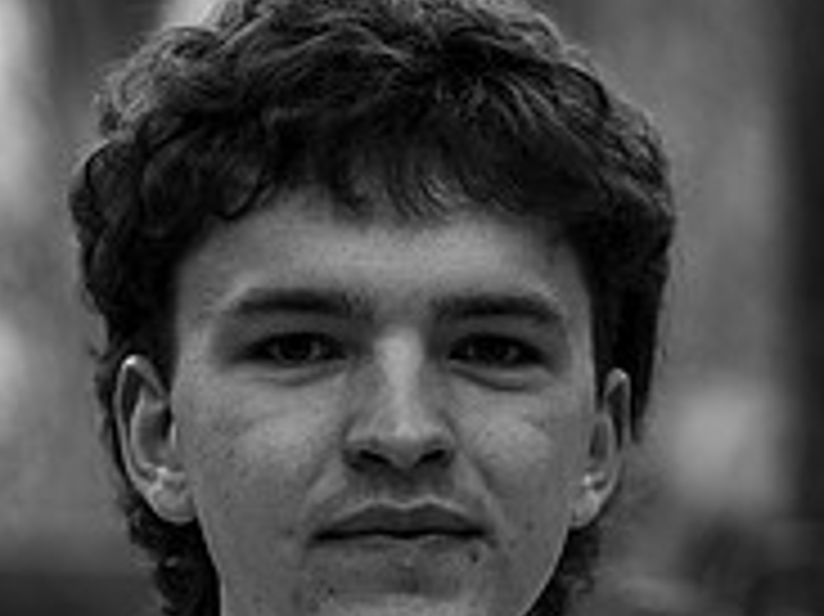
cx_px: 747
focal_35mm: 555
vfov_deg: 2.7
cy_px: 650
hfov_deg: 3.6
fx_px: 13203
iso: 250
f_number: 2.8
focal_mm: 162
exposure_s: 1/125
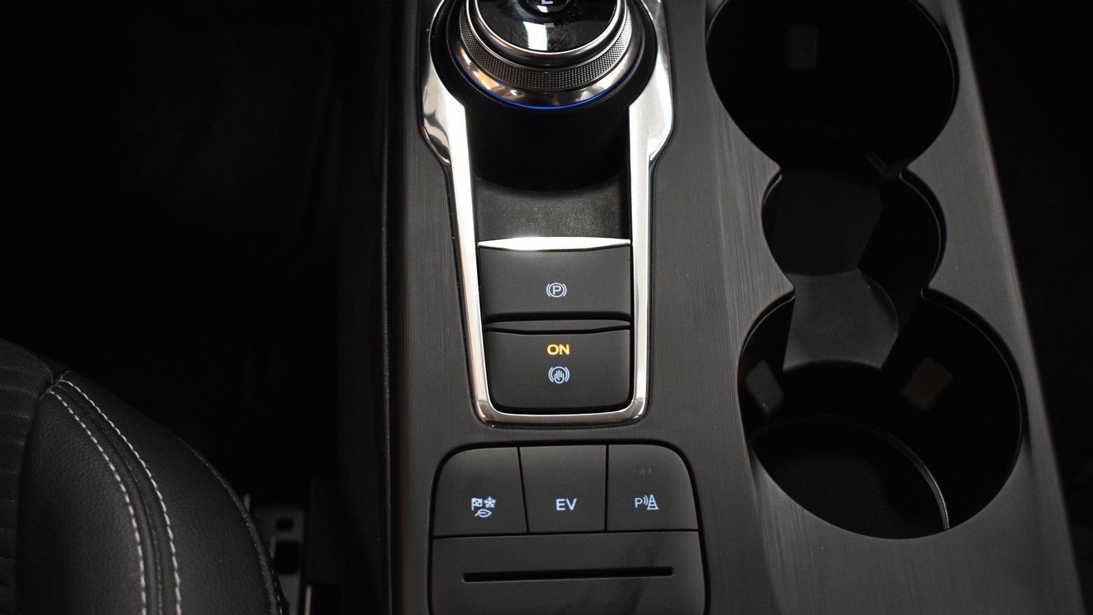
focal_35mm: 47
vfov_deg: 25.7
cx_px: 555
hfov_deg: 44.1
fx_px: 1349
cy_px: 280
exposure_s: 1/50
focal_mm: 29
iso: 1250
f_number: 4.2
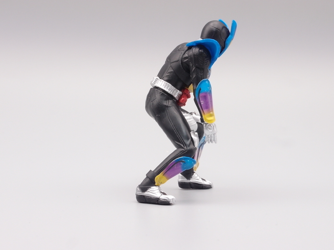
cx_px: 167
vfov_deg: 17.6
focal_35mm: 84
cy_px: 125
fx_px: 810
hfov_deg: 23.3
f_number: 8
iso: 100
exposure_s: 1/5
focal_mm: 18.15
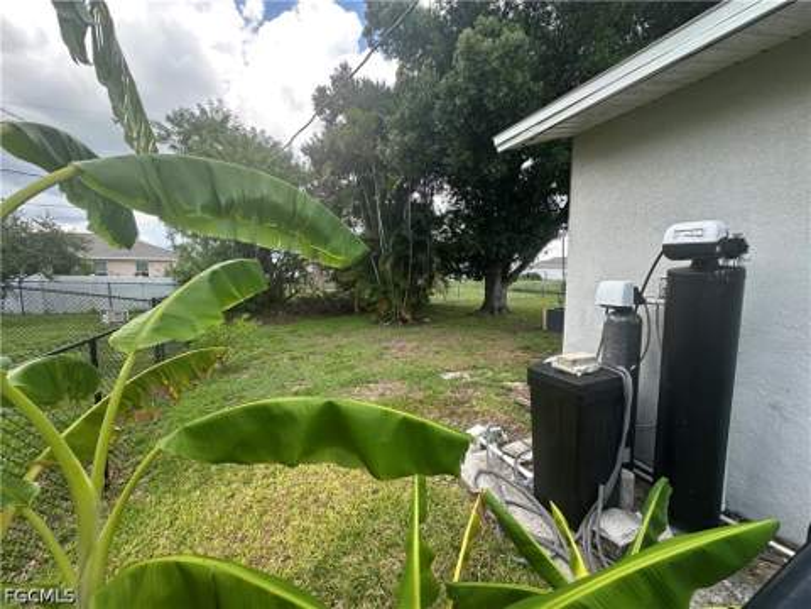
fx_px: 328
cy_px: 304
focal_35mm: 14
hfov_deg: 102.1
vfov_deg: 85.7
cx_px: 406
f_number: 2.2
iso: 40
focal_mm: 2.22
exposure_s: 1/363
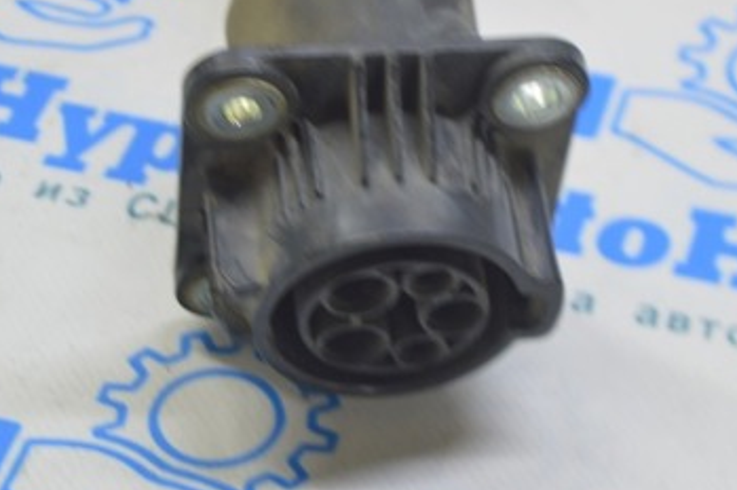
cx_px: 386
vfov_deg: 10.4
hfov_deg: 15.5
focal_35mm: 132
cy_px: 219
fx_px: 2700
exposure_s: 1/20
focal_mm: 48
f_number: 5.6
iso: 400
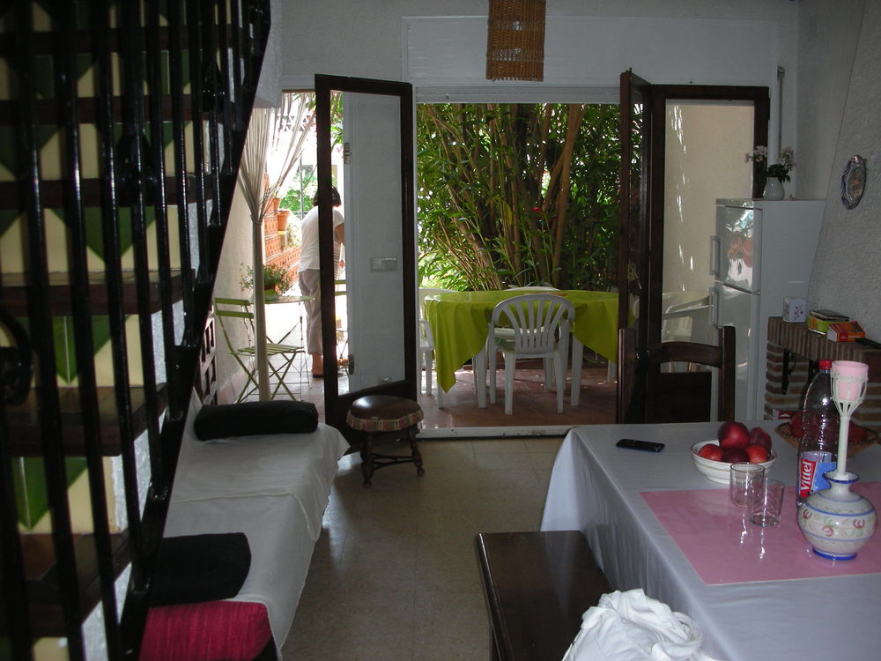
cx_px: 440
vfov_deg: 40.7
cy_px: 330
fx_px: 891
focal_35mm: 35
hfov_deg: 52.6
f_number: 3
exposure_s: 1/60.1
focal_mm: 5.8
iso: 88
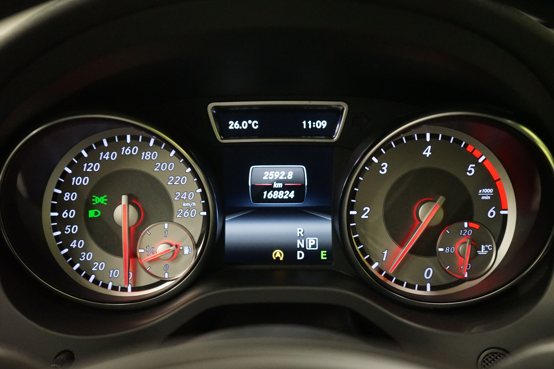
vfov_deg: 30.5
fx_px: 677
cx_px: 277
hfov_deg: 44.5
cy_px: 184
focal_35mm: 44
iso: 6400
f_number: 4.5
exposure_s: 1/40
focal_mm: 44
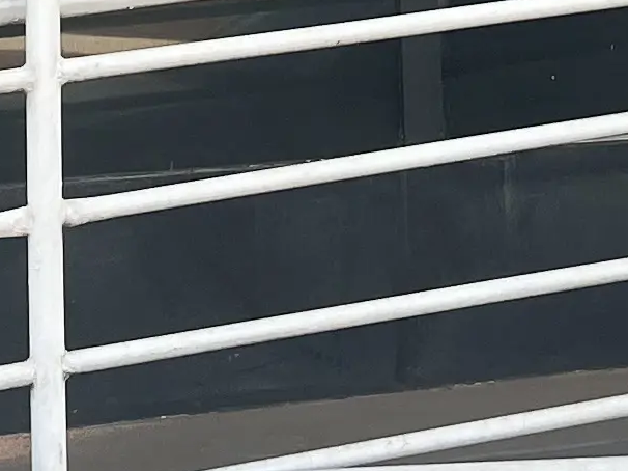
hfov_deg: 11.4
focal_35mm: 173
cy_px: -447
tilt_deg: +7.3
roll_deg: +1.8
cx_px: 543
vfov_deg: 8.2
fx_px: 3137
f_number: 1.5
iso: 50
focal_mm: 5.7
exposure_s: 1/480
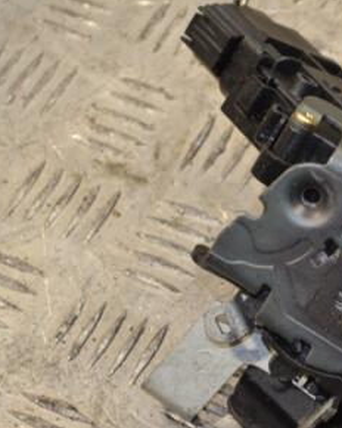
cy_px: 230
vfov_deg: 12.1
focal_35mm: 160
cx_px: 357
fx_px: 2024
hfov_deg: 9.6
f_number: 5.6
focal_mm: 55
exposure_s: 1/60
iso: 400
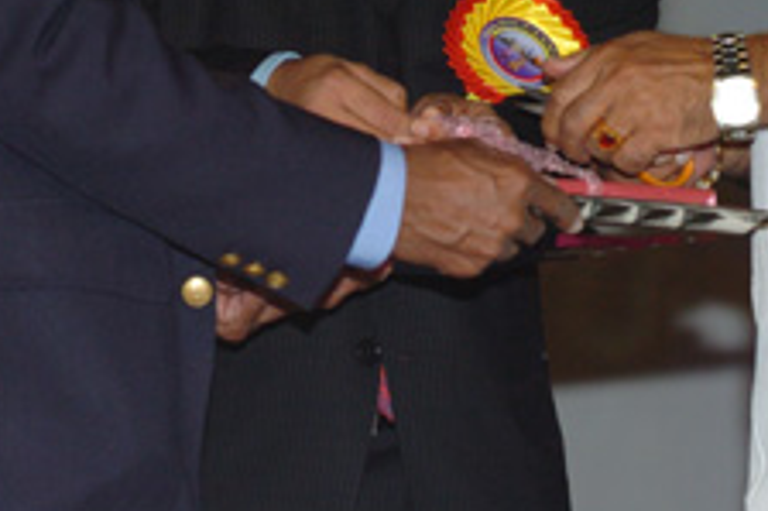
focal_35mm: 441
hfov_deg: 4.7
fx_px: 9401
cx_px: 429
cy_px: -81
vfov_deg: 3.1
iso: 400
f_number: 5.6
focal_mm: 110
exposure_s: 1/200
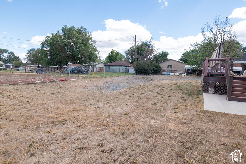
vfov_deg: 70.5
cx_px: 123
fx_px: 116
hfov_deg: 93.3
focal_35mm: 17
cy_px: 82
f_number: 5
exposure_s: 1/1000
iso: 500
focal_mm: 11.5
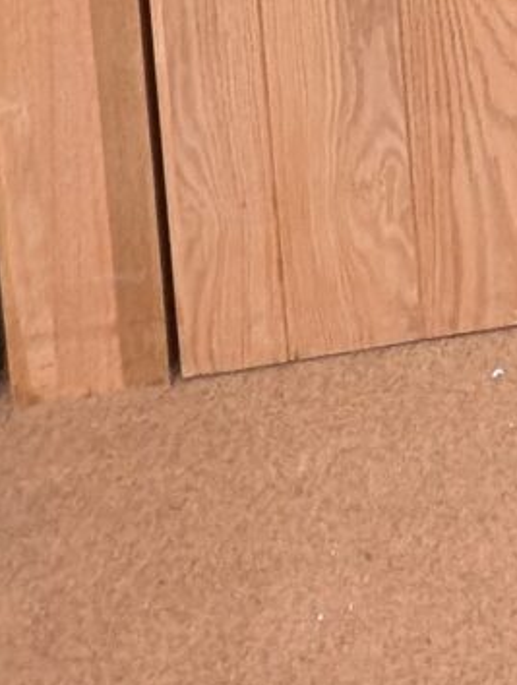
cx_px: 1152
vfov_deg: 13.5
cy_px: -1055
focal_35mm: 94
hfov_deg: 12.9
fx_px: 1865
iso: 48
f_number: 2.2
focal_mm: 1.95
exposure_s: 1/230
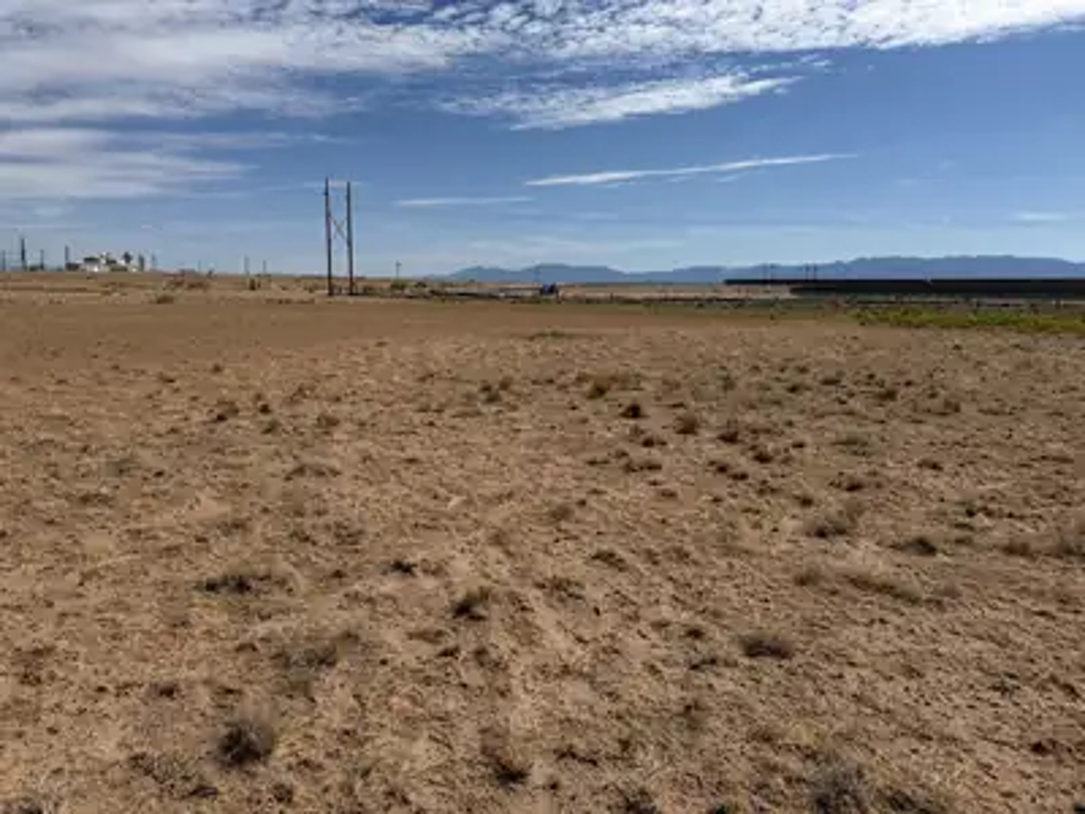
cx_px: 542
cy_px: 407
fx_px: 752
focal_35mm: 24
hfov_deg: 71.6
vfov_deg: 56.8
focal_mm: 6.76
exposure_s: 1/10309
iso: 80
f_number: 1.78
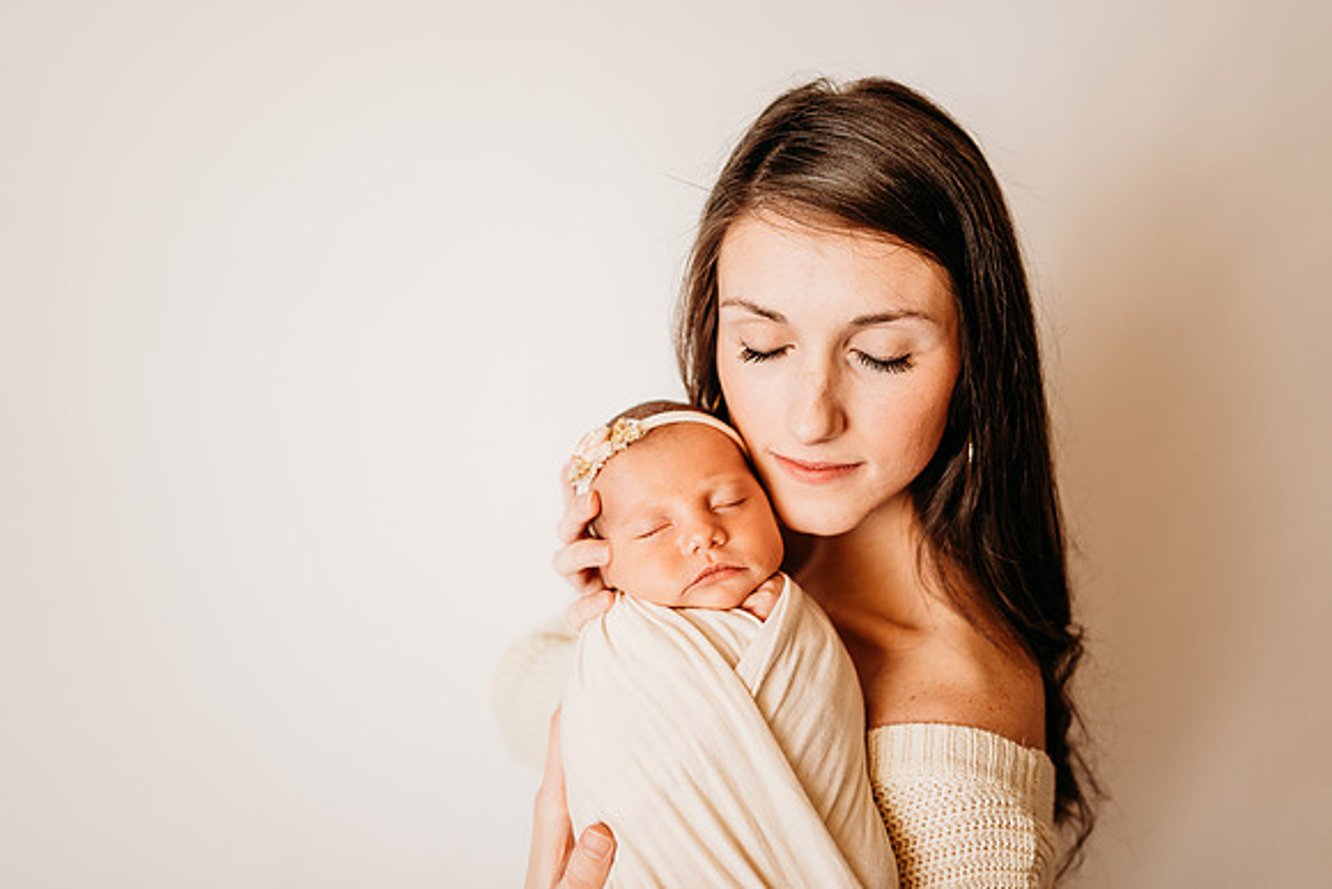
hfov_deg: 73.7
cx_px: 666
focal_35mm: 24
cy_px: 444
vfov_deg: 53.2
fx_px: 888
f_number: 2.2
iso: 100
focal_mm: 24
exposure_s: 1/200
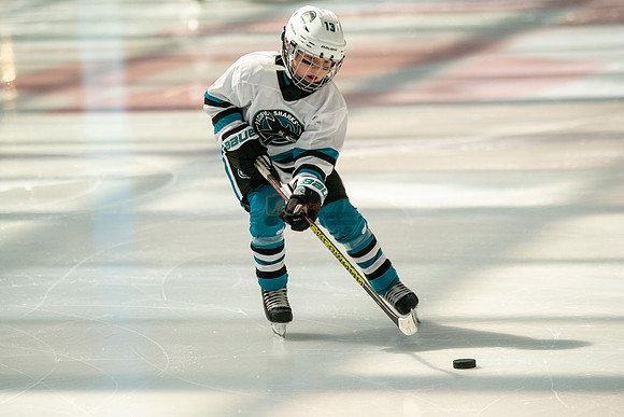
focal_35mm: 287
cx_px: 291
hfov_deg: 7.2
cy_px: 194
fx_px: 4984
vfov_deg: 4.8
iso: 1600
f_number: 2.8
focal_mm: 234
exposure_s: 1/6400
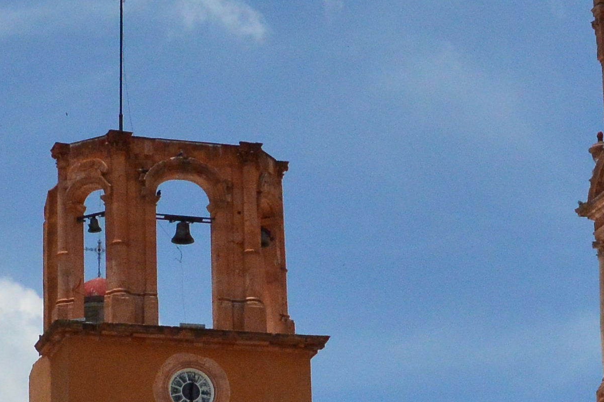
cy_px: 440
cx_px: 225
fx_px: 2782
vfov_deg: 8.2
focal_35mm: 166
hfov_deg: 12.4
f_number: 9
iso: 800
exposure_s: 1/4000
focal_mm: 22
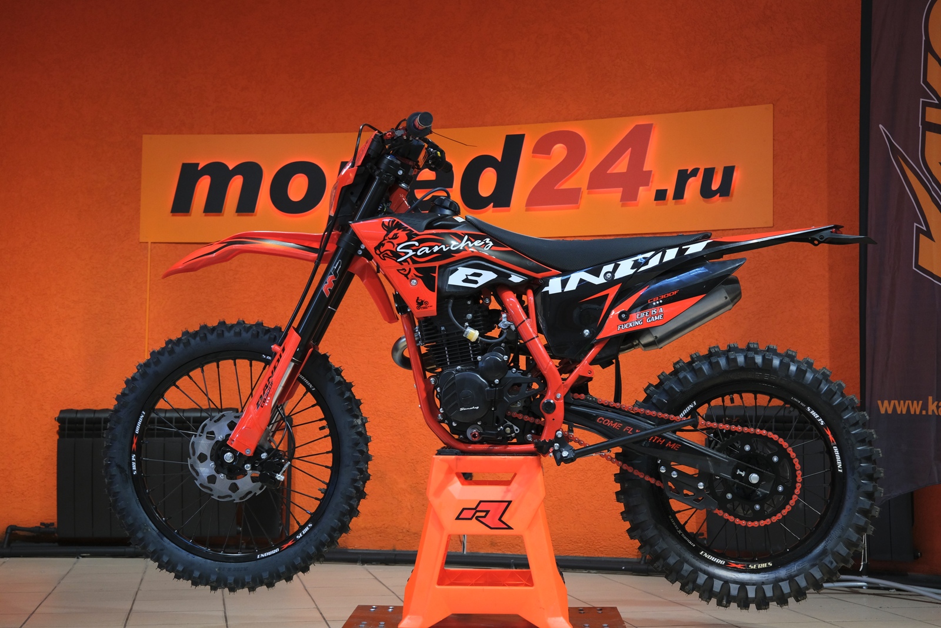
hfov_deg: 40.3
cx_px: 470
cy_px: 314
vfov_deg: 27.5
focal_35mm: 49
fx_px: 1281
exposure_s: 1/100
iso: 1250
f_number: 4
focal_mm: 32.5
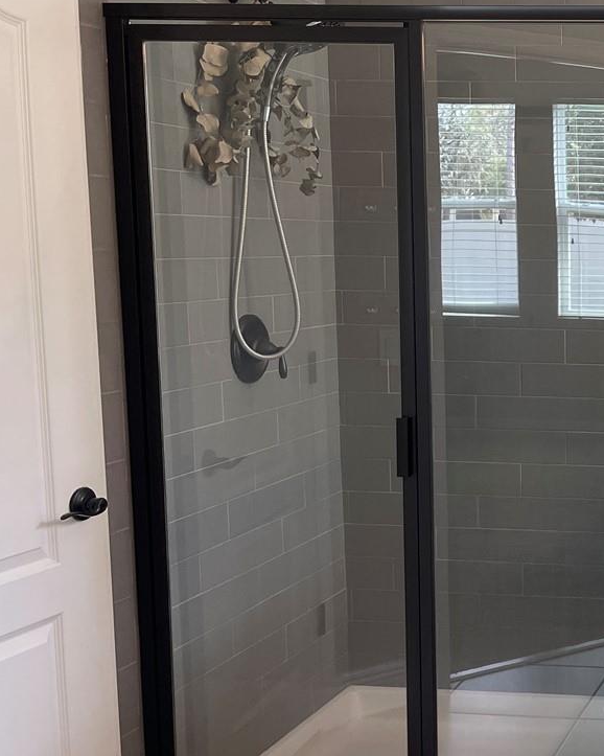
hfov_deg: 24.8
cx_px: 766
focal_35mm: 54
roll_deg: -0.8
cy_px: 397
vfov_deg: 34.7
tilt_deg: -8.0
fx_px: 1207
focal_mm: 5.1
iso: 100
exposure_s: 1/120
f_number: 1.6
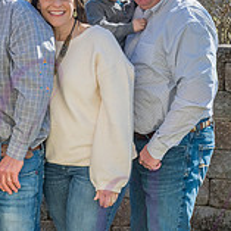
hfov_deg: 12.8
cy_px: 89
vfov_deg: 13.2
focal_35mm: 132
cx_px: -57
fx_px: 997
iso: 400
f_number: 7.1
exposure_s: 1/640
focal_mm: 42
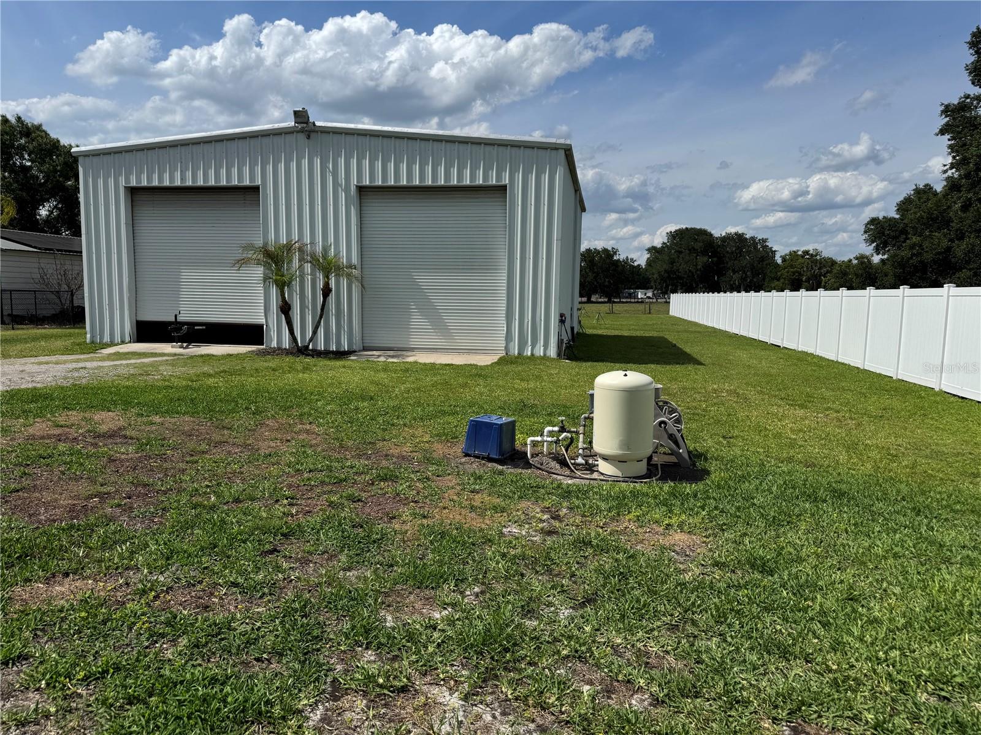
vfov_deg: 56.8
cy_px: 368
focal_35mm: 24
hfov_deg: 71.6
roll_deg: -0.8
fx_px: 680
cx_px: 490
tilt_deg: -6.9
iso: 80
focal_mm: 6.76
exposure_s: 1/7937
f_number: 1.78
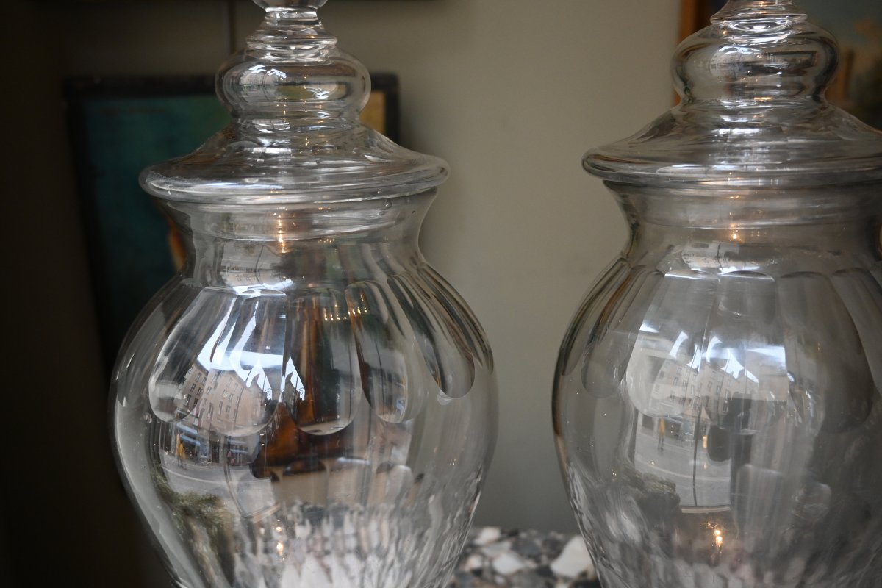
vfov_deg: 40.8
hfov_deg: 58.3
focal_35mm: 32
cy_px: 294
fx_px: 790
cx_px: 441
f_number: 3.5
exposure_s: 1/125
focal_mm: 21.5
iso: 1000
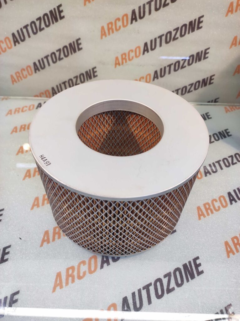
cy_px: 160
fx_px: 157
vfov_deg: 91.1
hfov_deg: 74.6
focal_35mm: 17
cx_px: 120
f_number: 1.79
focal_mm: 4.74
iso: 178
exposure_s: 1/33
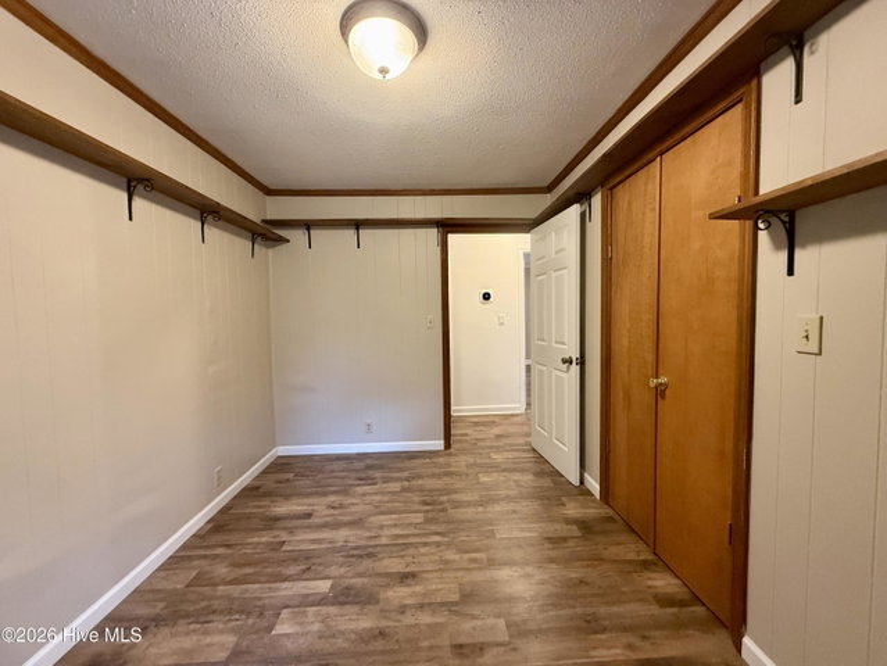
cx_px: 444
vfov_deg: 85.7
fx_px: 359
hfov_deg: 102.0
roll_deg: +1.1
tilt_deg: -2.7
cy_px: 333
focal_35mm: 14
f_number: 2.2
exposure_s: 1/60
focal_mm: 2.22
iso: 400
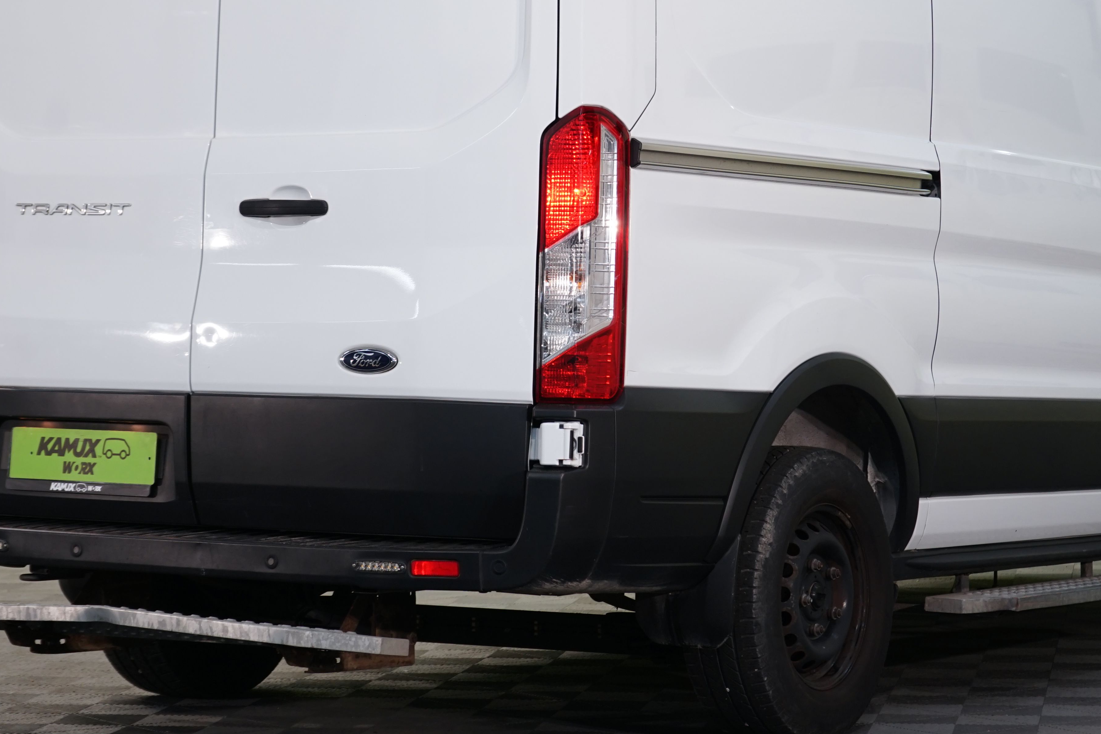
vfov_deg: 11.7
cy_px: 201
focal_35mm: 117
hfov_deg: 17.5
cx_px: 637
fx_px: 3578
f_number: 5.6
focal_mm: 70
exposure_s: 1/30
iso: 400
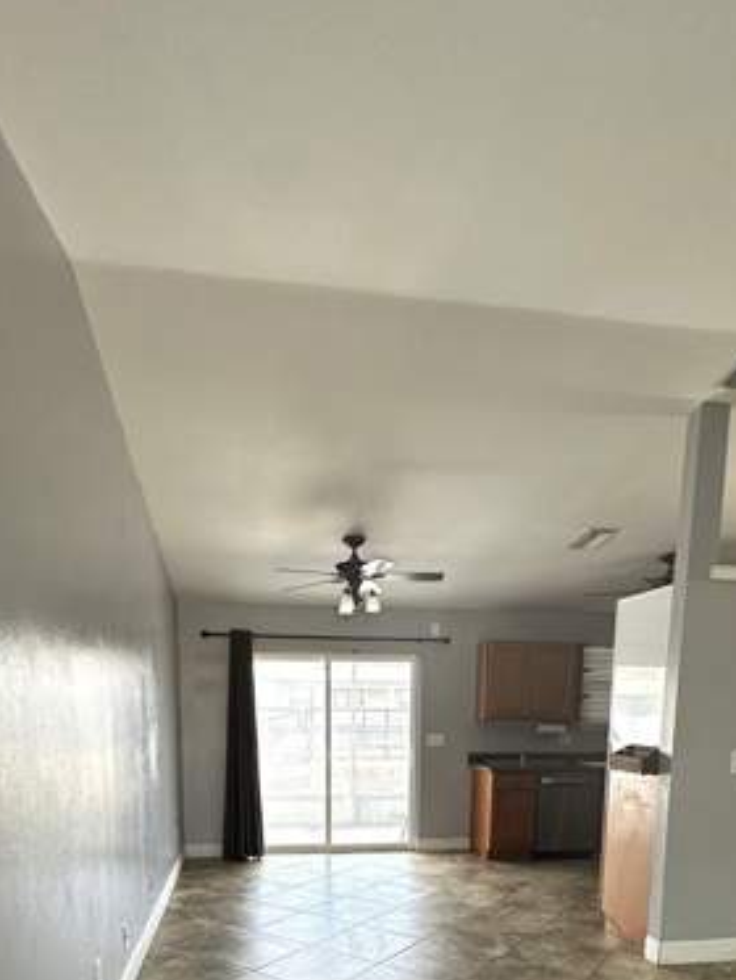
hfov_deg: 56.8
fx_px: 680
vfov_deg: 64.0
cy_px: 812
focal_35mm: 24
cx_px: 352
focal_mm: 2.22
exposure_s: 1/120
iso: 160
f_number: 2.2
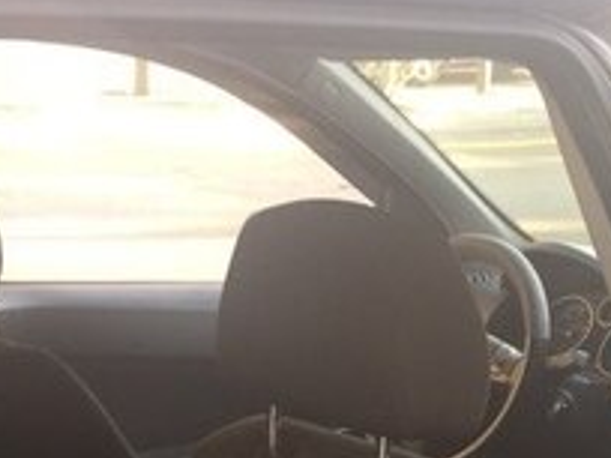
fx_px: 1659
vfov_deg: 14.8
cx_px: 491
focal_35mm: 94
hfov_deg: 20.6
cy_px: 651
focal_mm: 4.15
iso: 32
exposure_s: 1/50
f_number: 2.2
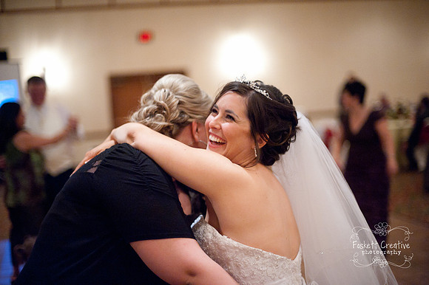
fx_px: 595
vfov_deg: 27.0
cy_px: 142
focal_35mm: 50
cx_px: 214
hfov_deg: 39.6
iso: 4000
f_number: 1.4
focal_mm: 50
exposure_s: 1/80
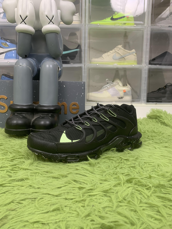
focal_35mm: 26
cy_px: 114
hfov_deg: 53.1
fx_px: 172
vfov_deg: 67.3
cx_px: 86
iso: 125
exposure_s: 1/60
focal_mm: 4.25
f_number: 1.8
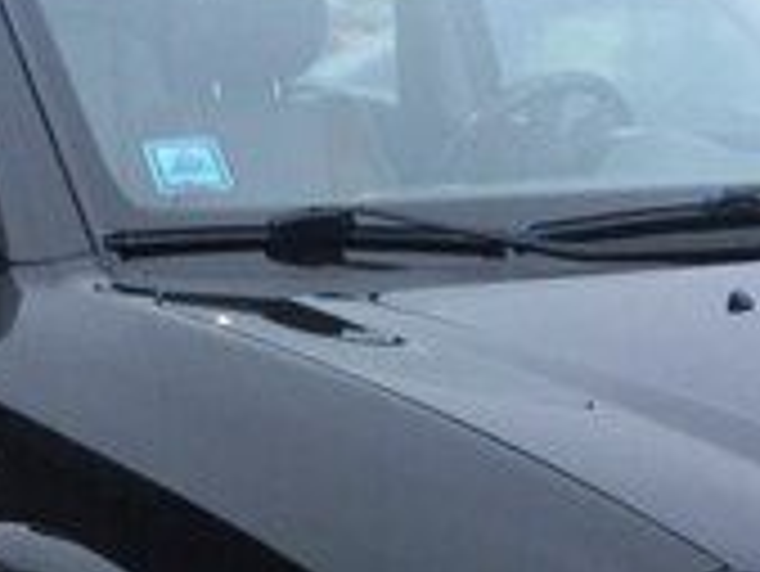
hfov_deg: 22.9
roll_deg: -1.4
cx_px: 234
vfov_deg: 16.4
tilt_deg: -22.9
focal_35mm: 85
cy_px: 761
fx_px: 1868
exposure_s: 1/17
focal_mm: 4.15
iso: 125
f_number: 2.2
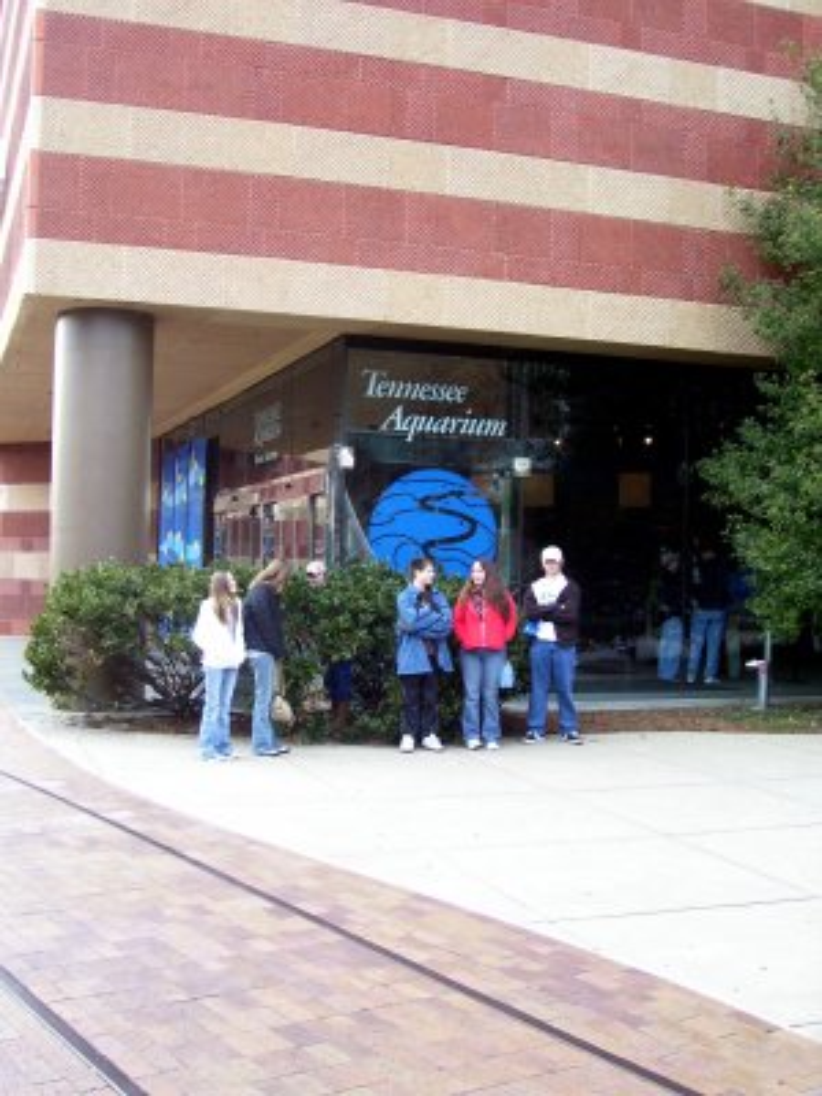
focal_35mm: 42
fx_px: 1330
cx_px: 411
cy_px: 548
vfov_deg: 44.8
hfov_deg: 34.3
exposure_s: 1/90
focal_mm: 7
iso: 80
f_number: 3
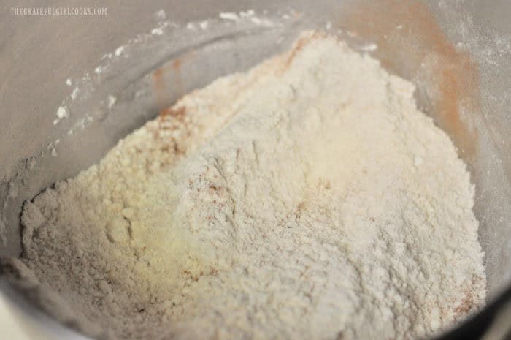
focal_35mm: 75
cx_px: 256
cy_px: 170
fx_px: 1063
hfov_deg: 27.0
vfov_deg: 18.1
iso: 1600
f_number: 2.8
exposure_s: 1/320
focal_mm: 50
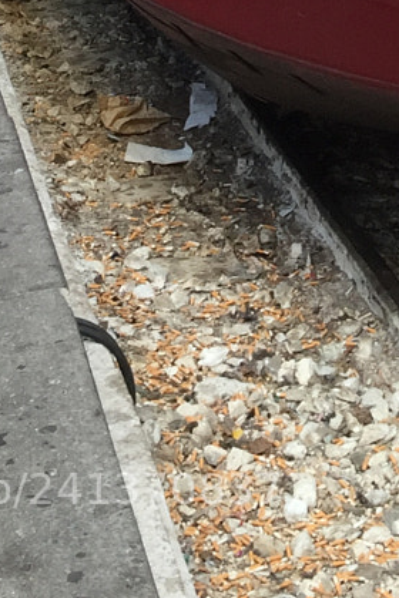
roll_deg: +1.0
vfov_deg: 15.0
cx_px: 390
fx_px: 1912
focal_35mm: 115
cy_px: -538
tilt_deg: +0.1
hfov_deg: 11.8
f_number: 2.2
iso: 32
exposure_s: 1/100
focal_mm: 4.15
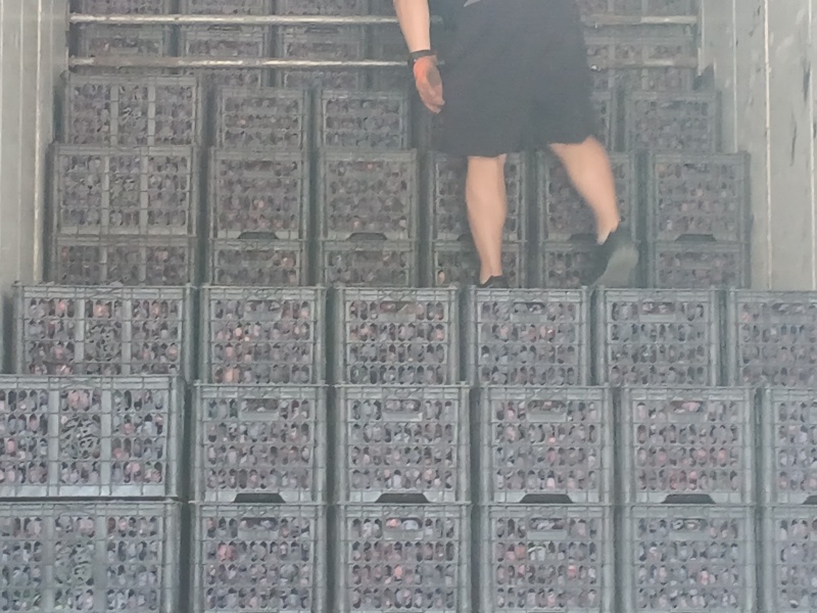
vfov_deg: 13.2
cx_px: 408
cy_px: 306
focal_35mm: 112
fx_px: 2643
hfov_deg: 17.6
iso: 321
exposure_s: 1/50
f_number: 1.8
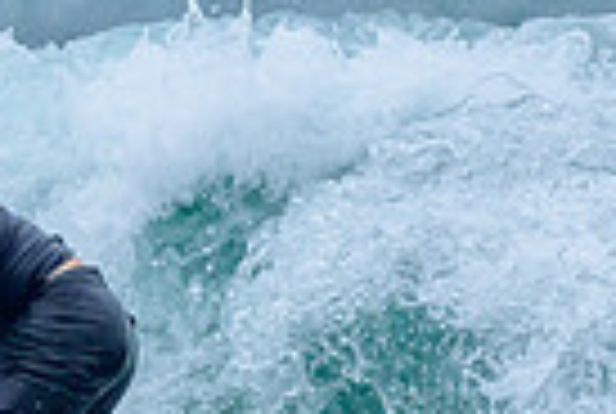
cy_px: 552
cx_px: 152
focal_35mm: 4643
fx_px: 79620
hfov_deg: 0.4
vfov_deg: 0.3
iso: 560
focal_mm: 800
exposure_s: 1/3200
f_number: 6.3
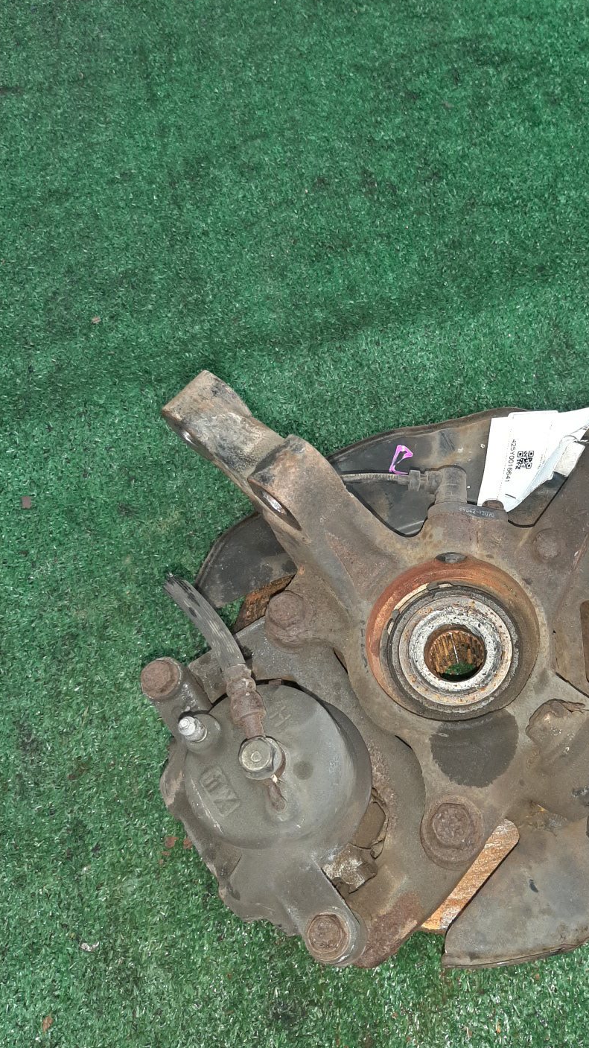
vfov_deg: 66.1
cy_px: 527
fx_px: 806
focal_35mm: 29
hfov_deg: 39.6
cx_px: 398
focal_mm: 3.93
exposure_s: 1/50
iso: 222
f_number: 1.7
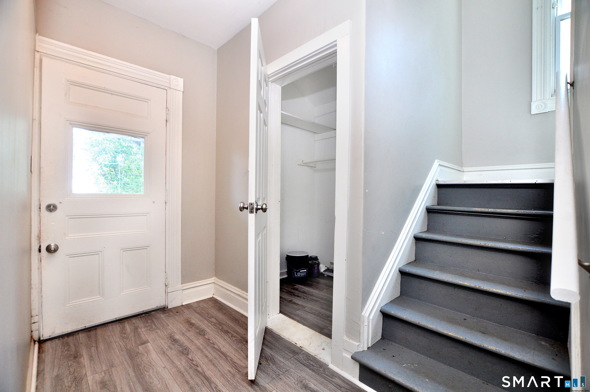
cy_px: 196
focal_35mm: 15
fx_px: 246
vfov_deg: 77.2
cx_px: 295
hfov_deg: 100.5
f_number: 4.5
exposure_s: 1/125
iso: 500
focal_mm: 10
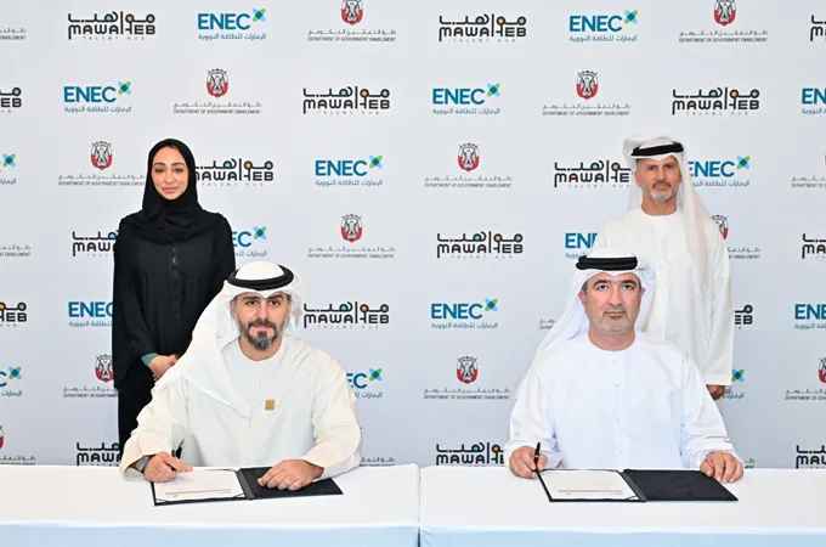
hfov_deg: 45.5
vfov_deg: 31.0
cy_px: 274
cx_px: 413
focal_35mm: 43
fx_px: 984
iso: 1000
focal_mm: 43
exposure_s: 1/200
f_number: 4
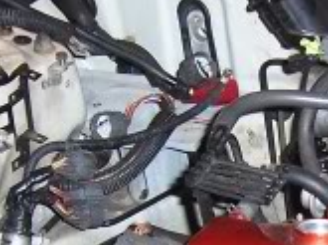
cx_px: 348
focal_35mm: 140
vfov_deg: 10.2
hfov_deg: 13.9
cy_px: 376
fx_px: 1324
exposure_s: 1/60
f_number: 3
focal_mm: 6
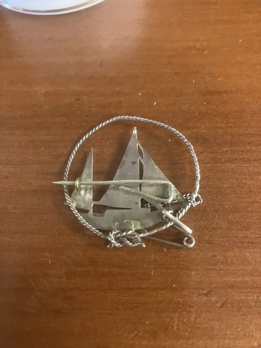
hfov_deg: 49.7
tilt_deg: -72.0
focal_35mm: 28
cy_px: 174
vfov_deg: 63.4
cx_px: 130
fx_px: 281
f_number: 1.8
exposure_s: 1/25
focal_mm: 3.99
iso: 500
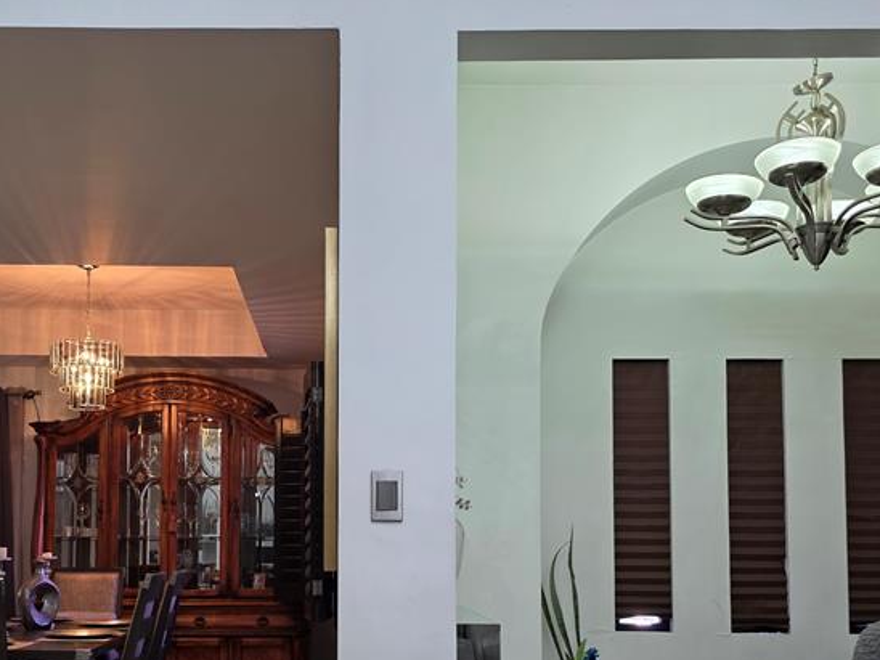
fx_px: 1093
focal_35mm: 43
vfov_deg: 33.1
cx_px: 344
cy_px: 477
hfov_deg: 43.6
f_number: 1.7
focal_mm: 6.3
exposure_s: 1/120
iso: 400
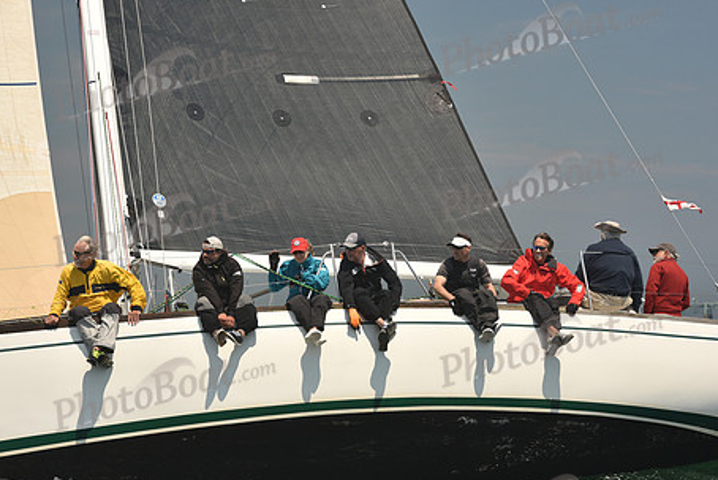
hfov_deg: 14.3
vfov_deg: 9.6
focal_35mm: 143
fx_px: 2853
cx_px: 359
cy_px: 286
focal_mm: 112
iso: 250
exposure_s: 1/640
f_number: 7.1
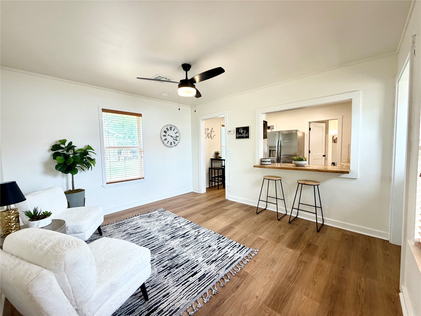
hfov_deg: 102.1
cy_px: 158
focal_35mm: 14
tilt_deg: -4.4
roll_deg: +1.6
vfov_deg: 85.7
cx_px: 210
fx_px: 170
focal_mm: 2.22
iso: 200
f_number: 2.2
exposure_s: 1/120
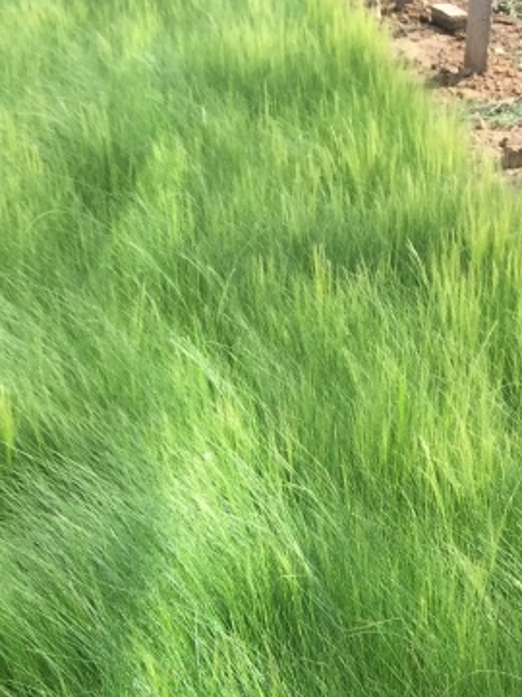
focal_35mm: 86
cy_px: 892
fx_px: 1729
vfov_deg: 20.8
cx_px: 126
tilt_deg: -33.2
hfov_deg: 17.1
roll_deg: +0.6
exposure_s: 1/590
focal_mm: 4.15
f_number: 2.2
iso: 32
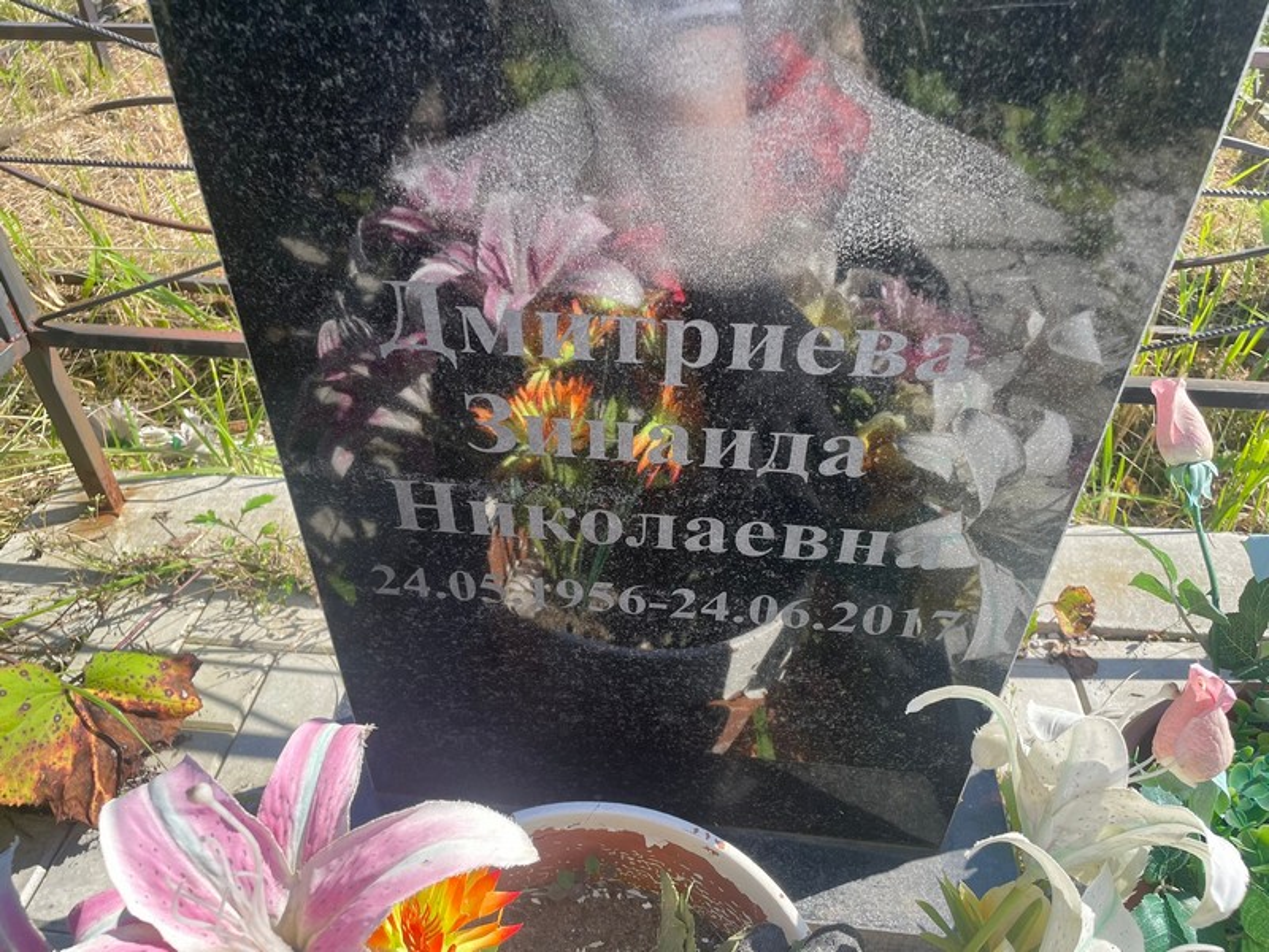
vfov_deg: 53.1
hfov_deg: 67.3
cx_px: 634
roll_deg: -0.3
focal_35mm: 26
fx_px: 953
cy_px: 476
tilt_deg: -33.1
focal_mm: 4.2
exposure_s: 1/910
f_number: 1.6
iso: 32
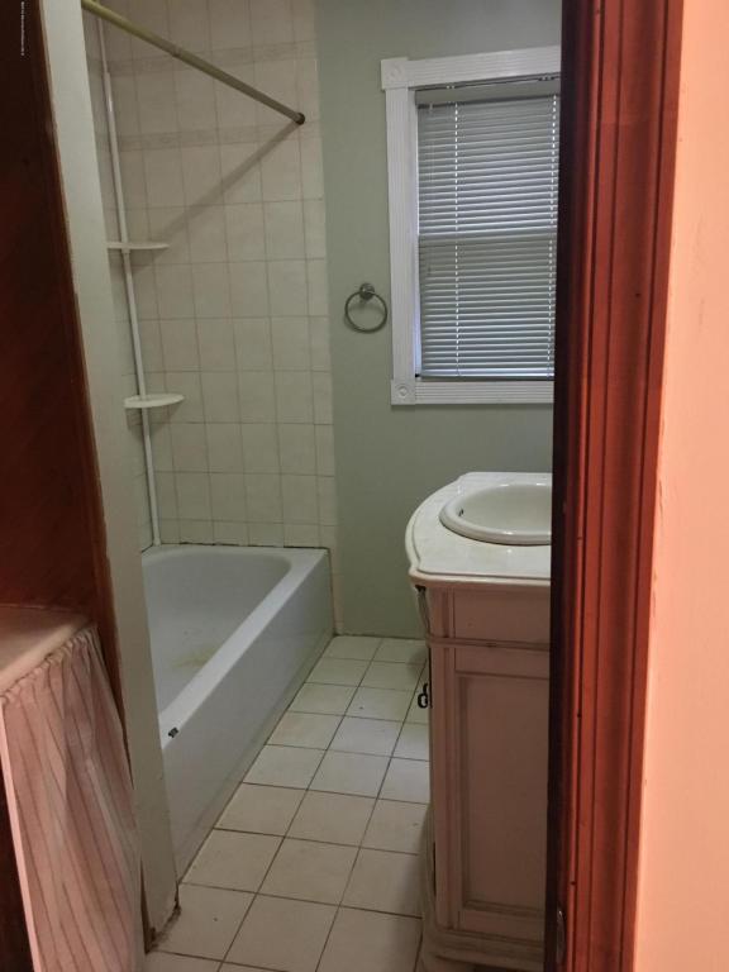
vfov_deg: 61.7
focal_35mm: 29
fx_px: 814
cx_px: 364
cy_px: 486
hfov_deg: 48.2
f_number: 2.2
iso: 200
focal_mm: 4.15
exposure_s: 1/20
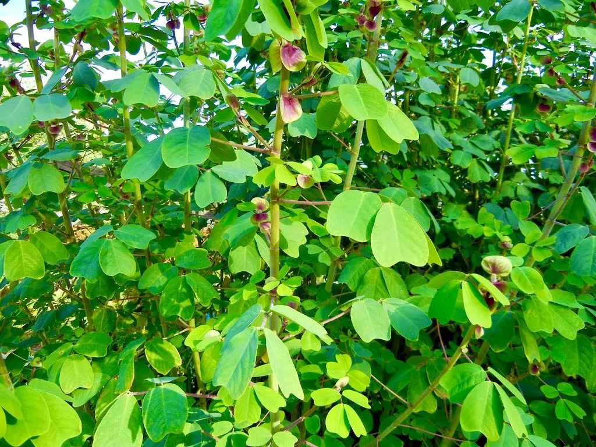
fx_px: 517
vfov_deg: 46.8
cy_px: 224
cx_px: 298
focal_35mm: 30
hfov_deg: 60.0
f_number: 3.5
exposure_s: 1/248
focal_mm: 5.4
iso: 160
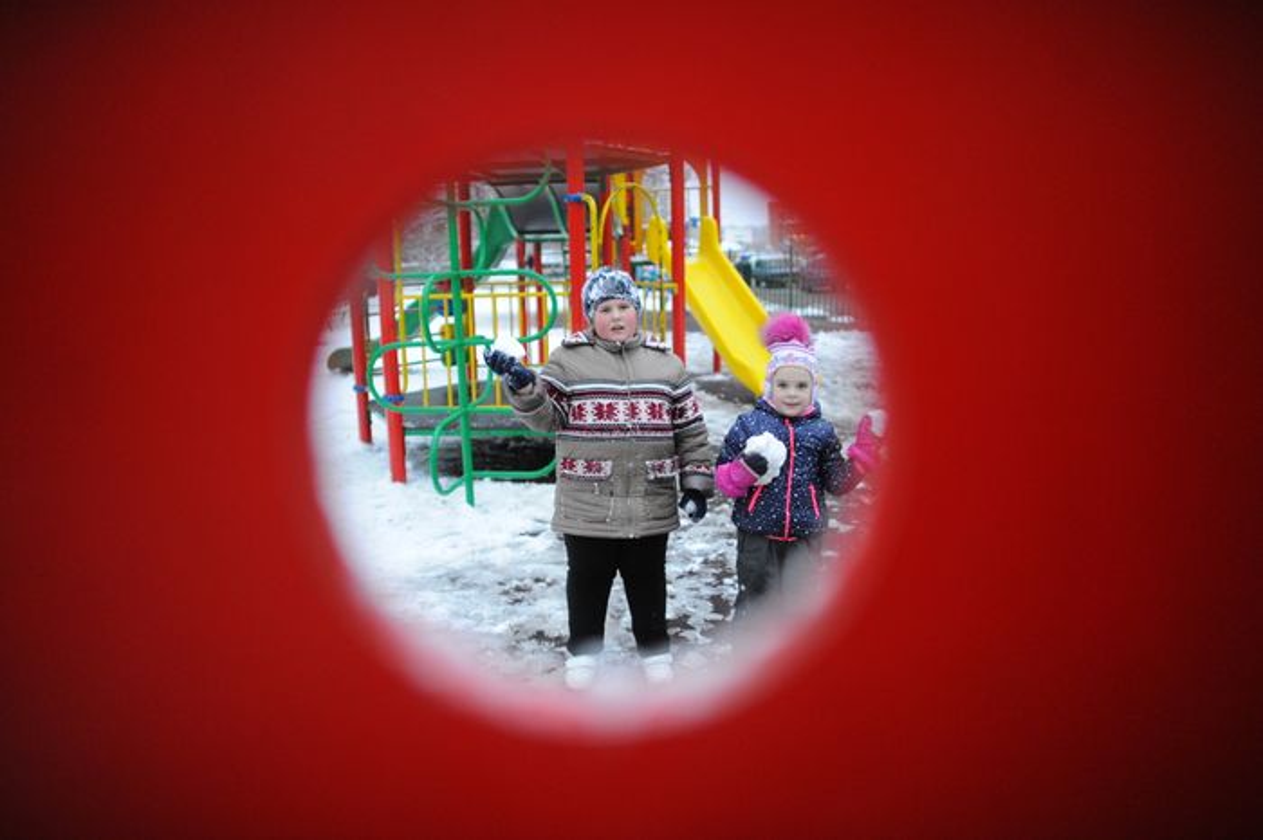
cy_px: 420
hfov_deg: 73.8
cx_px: 632
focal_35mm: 24
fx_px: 842
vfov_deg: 53.1
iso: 2500
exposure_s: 1/200
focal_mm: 24
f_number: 1.4
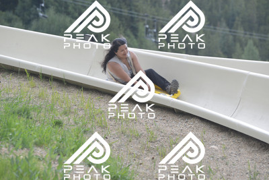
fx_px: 1458
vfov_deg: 7.0
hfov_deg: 10.5
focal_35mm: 195
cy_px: 90
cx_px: 134
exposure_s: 1/640
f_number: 6.3
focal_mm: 195
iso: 1100
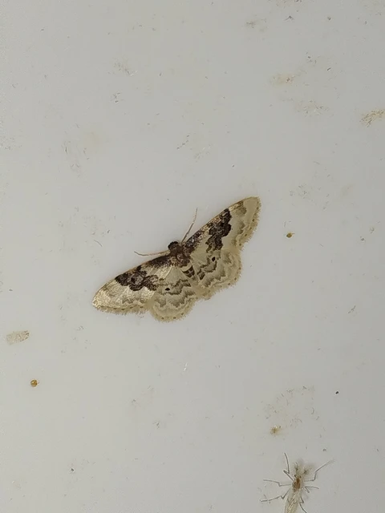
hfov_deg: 16.8
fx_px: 1305
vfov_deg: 22.3
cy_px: 256
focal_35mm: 88
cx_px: 192
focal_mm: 5.31
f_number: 1.7
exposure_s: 1/100
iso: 80
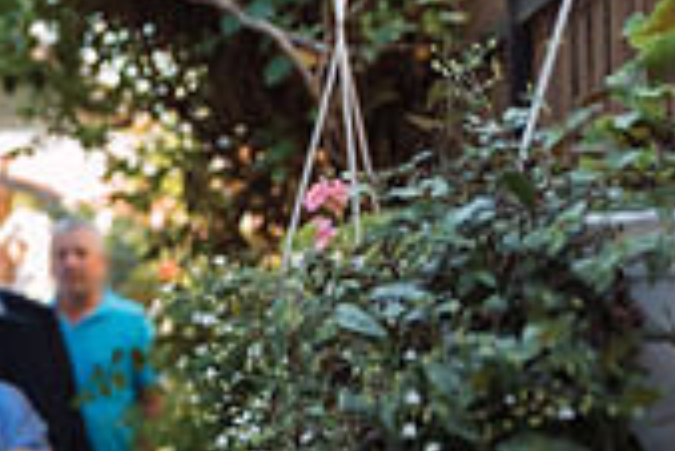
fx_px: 2515
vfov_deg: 10.2
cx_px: -300
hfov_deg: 14.4
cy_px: 430
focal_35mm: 134
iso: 320
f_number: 2.8
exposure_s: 1/160
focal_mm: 36
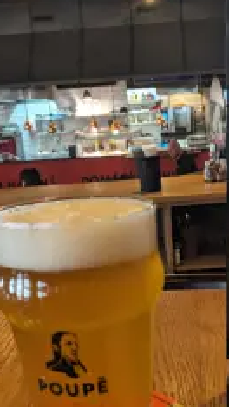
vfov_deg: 39.8
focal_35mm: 50
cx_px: 153
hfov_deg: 23.8
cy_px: 320
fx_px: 540
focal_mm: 4.38
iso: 216
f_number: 1.73
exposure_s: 1/25
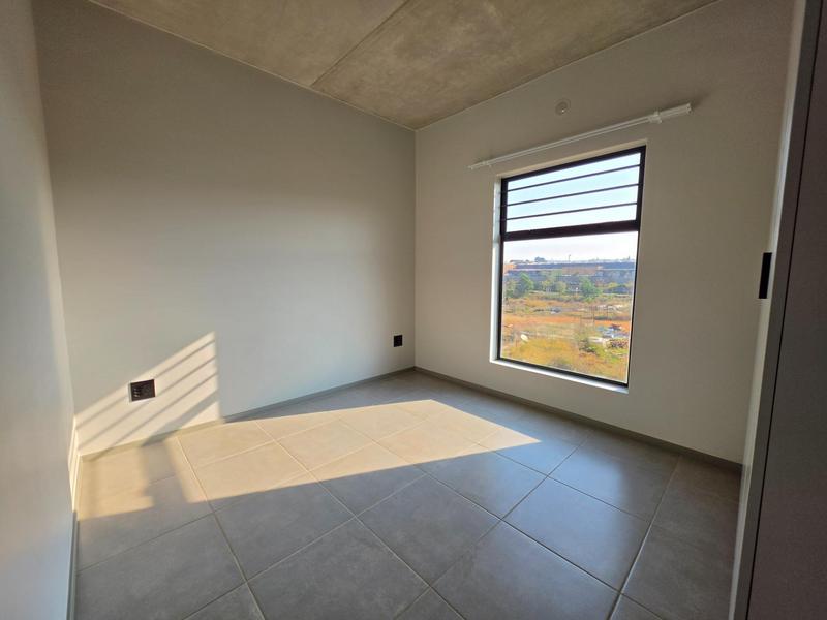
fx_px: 311
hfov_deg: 106.2
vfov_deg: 89.9
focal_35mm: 13
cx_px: 414
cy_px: 310
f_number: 1.9
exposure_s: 1/902
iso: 32
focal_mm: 2.2
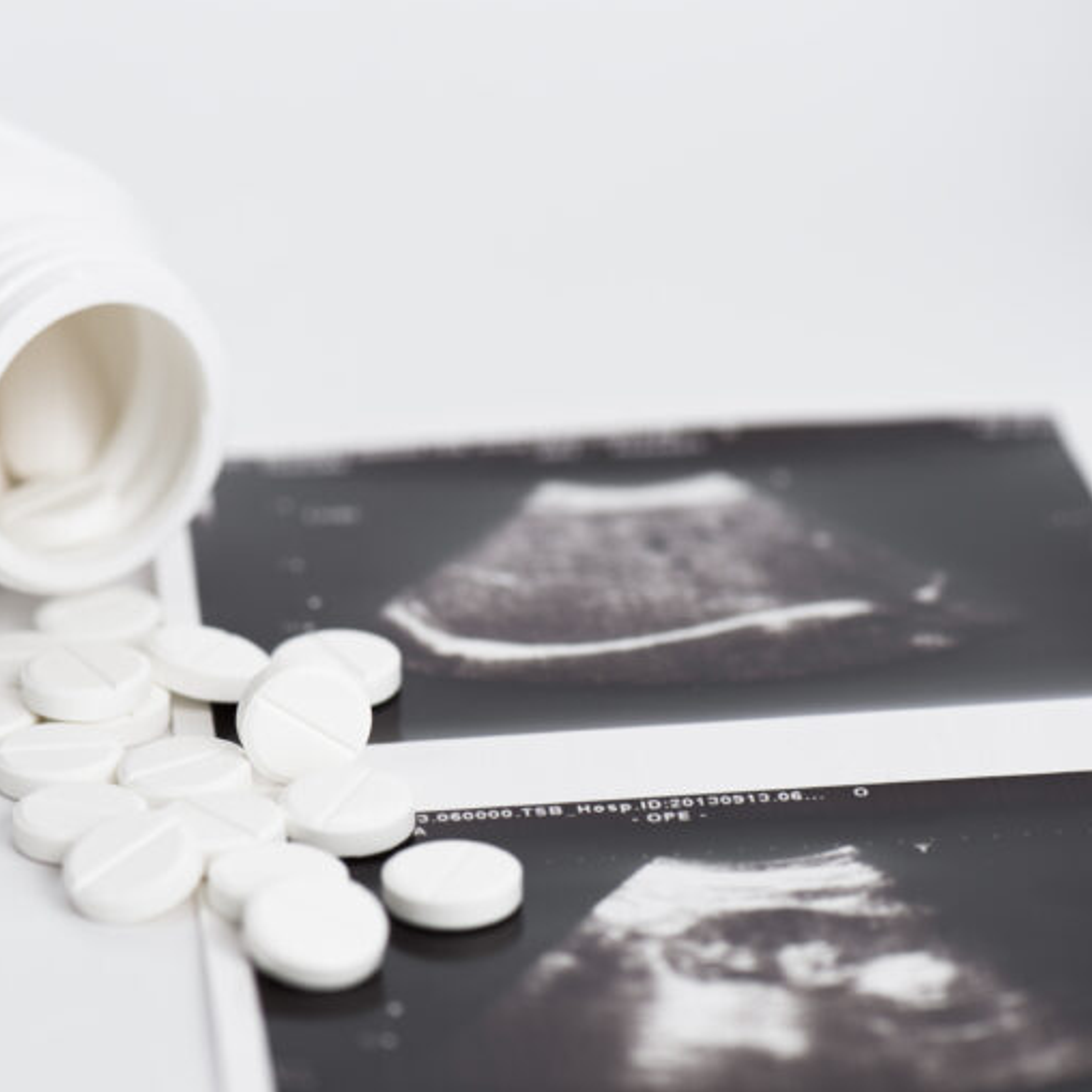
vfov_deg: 12.9
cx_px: 391
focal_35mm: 135
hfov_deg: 12.9
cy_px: 545
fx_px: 4818
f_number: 6.3
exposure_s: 1/200
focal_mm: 105
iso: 100
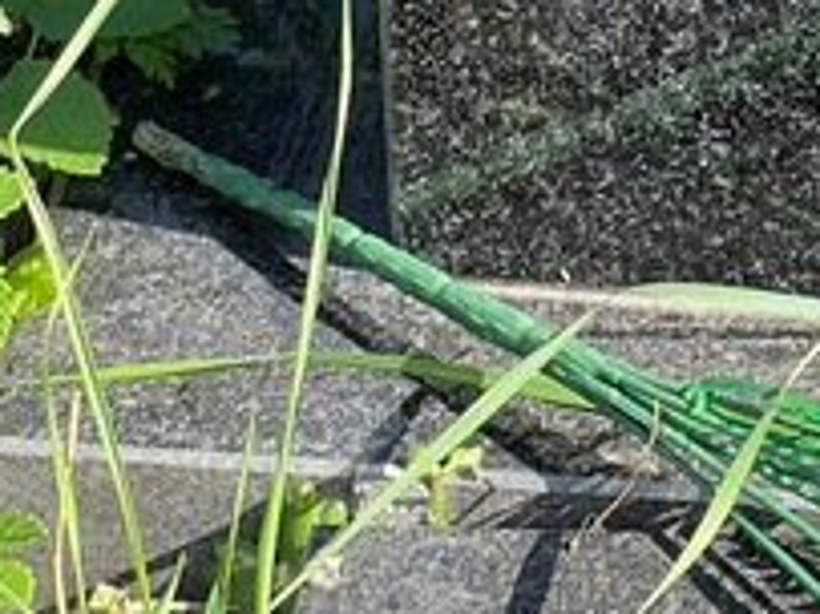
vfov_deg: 4.8
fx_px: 7197
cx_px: 1438
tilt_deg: -40.2
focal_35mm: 304
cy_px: -473
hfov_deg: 6.4
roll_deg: +2.8
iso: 32
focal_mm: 9
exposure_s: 1/104
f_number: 2.8
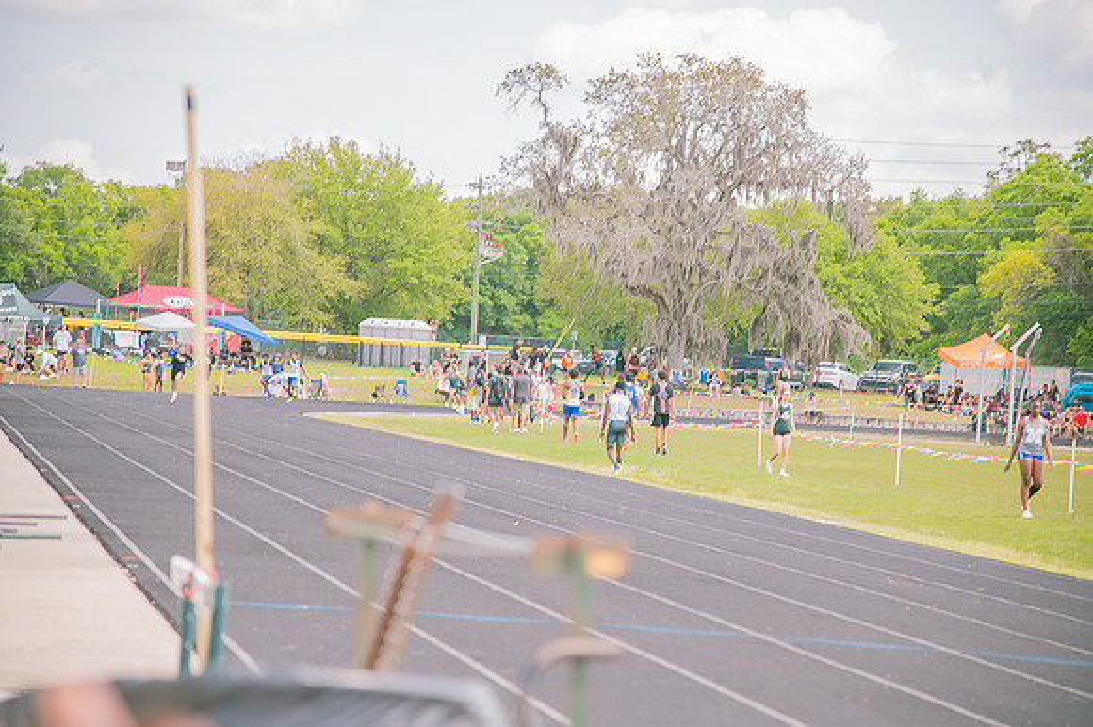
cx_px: 546
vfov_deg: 11.4
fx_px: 3641
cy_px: 364
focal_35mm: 120
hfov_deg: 17.1
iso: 200
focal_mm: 120
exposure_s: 1/200
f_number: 4
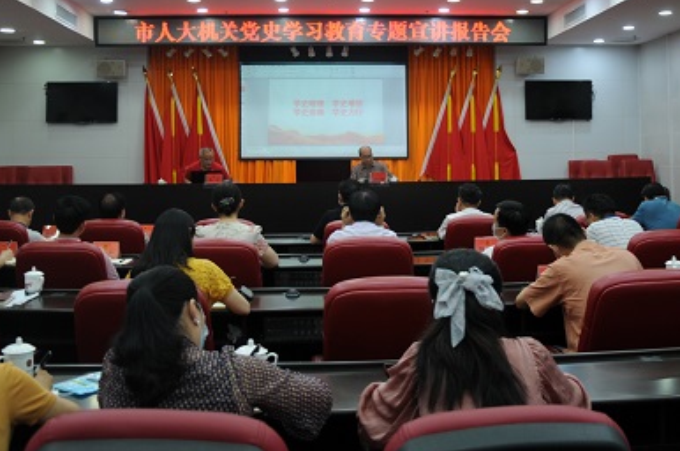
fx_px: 792
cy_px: 132
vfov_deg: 31.4
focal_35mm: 42
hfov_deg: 46.4
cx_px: 359
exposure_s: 1/40
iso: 250
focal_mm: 18
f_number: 3.5
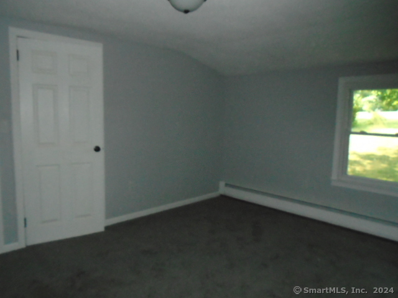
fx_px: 299
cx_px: 199
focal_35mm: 26
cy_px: 149
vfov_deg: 53.1
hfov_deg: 67.3
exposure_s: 1/30
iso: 800
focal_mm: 4.6
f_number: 8
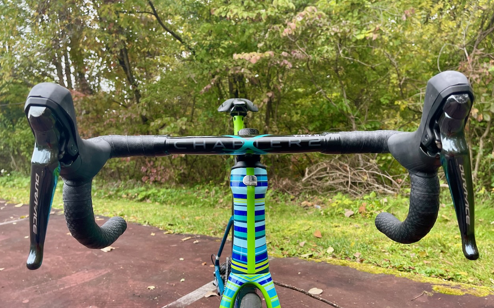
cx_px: 246
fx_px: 377
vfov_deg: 44.3
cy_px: 184
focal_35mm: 28
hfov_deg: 66.5
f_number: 1.6
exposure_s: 1/121
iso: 125
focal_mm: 5.1
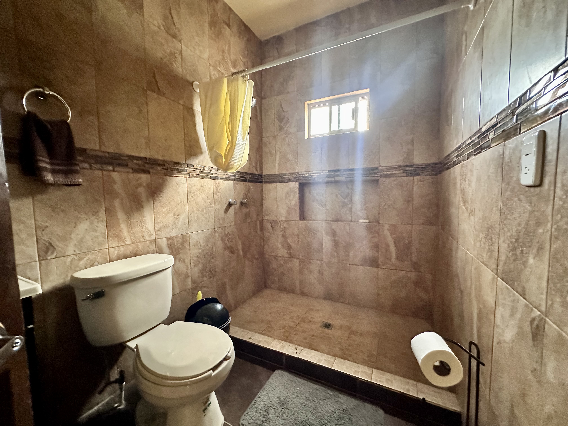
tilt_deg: -3.0
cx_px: 284
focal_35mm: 14
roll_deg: +0.7
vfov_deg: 85.7
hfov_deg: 102.1
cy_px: 213
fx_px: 230
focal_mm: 2.22
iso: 800
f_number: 2.2
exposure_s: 1/60
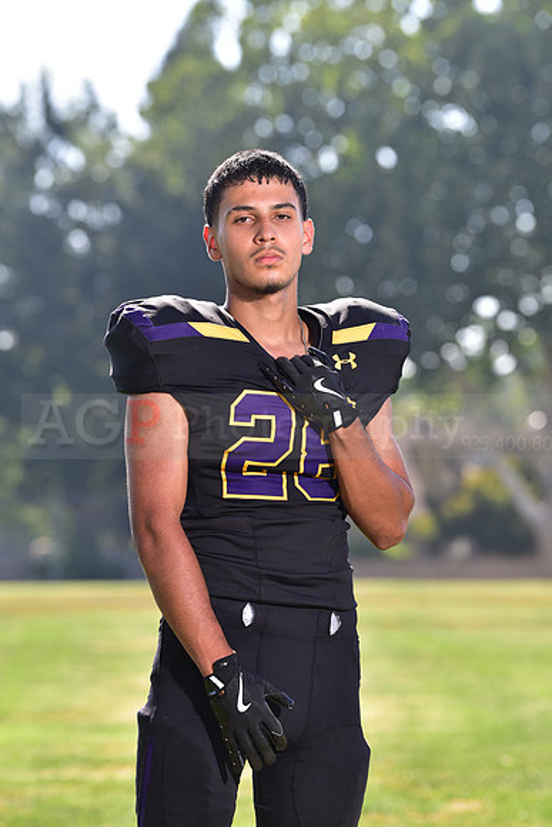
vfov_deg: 12.4
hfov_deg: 8.3
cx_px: 276
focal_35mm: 165
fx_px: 3792
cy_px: 414
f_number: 5
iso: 100
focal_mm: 165
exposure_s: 1/250
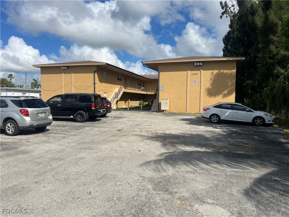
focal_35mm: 26
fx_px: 217
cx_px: 144
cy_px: 108
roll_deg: -0.4
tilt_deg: -4.4
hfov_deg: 67.3
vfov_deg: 53.1
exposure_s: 1/6494
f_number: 1.6
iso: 50
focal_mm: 5.1
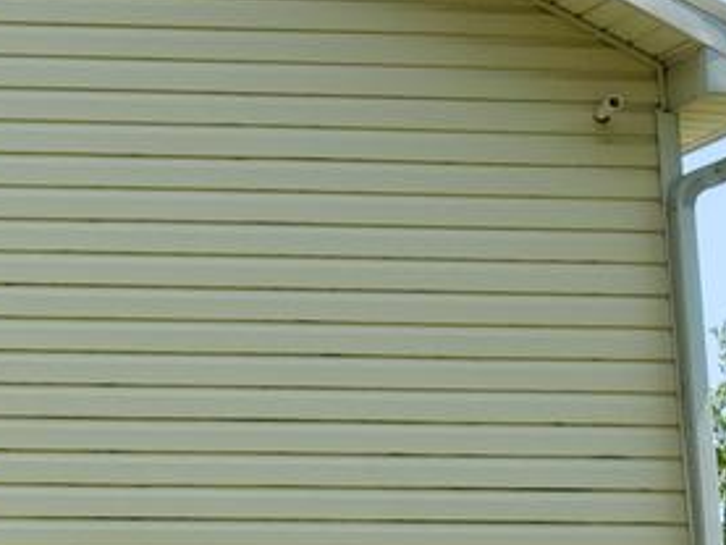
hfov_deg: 8.9
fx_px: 4343
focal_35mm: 207
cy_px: 448
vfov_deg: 7.2
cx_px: -792
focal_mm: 5.9
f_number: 2
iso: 25
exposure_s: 1/693
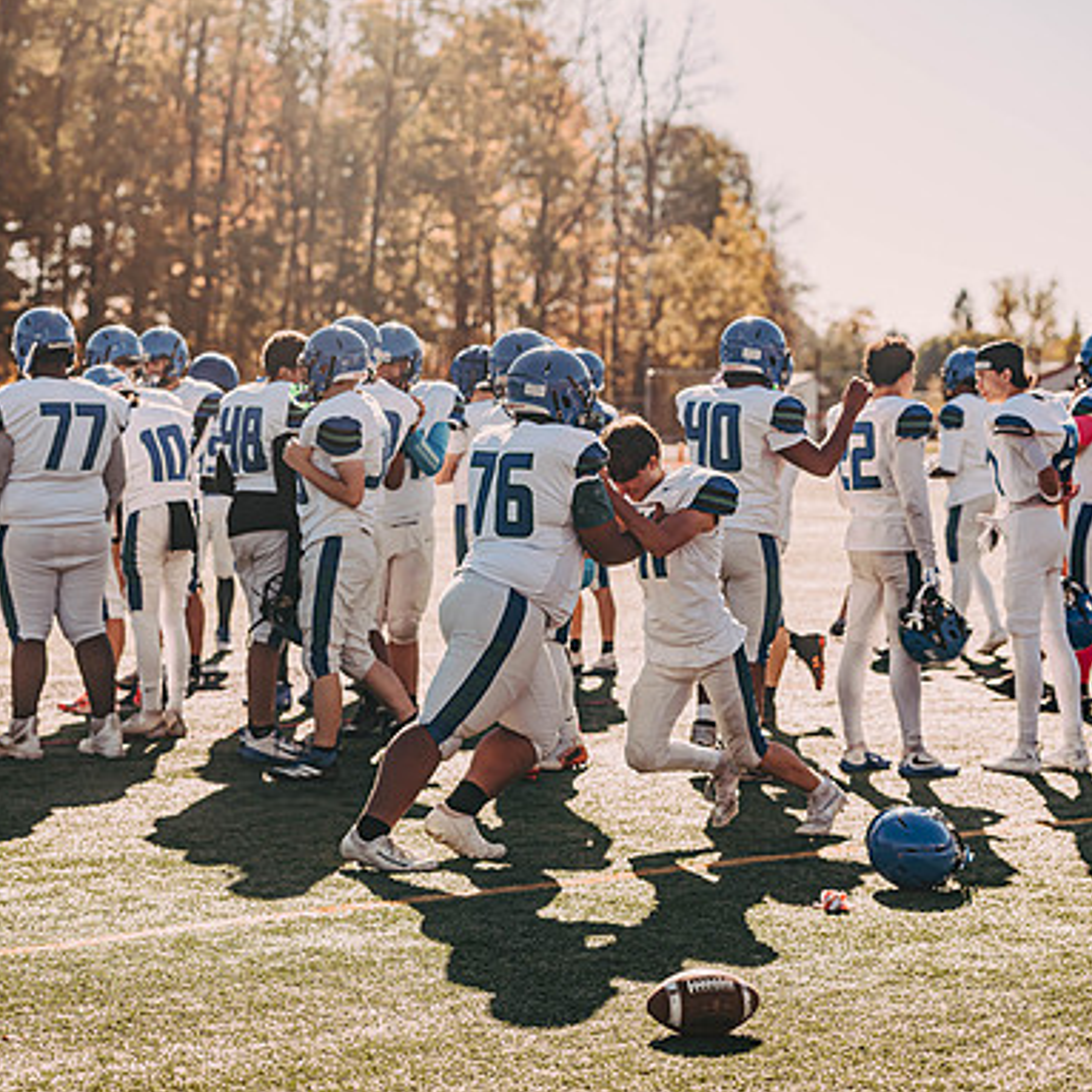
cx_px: 493
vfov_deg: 16.9
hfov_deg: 16.9
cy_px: 543
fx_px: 3676
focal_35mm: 103
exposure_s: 1/2000
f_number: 3.2
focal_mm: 80
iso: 250
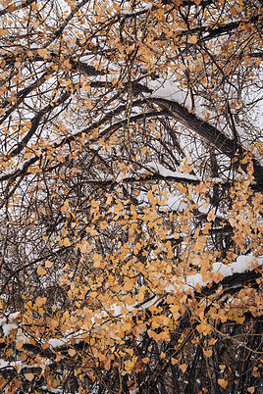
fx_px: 723
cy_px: 193
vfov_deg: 30.5
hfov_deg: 20.6
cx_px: 128
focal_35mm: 66
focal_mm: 59
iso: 200
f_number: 9
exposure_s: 1/200
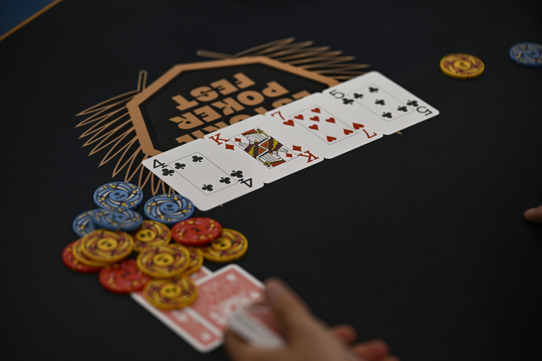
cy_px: 180
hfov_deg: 18.8
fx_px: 1641
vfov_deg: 12.6
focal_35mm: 109
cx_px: 271
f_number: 2.8
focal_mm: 109
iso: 640
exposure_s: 1/200
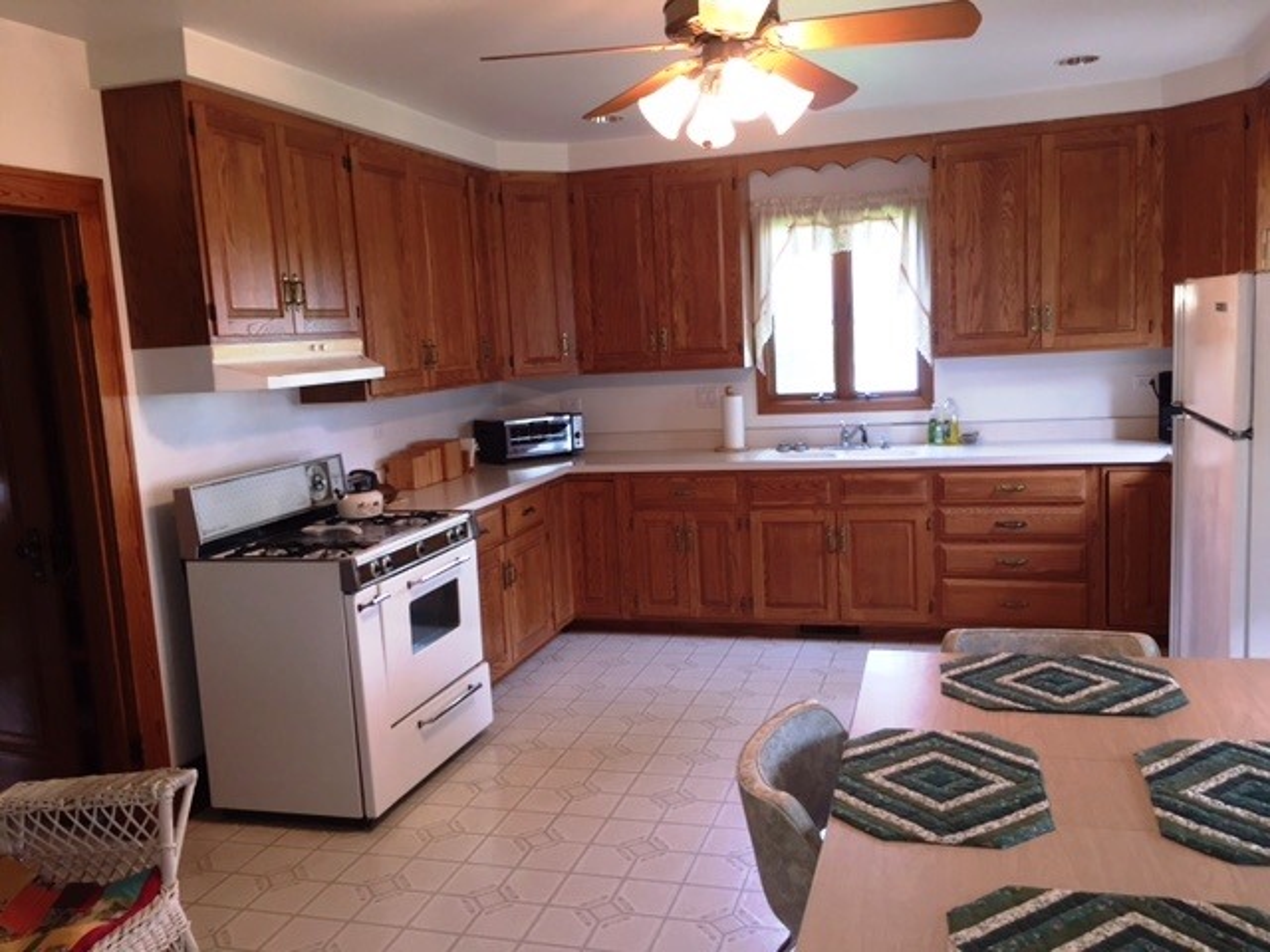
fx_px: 1064
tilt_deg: -7.4
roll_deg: +2.1
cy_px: 476
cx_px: 635
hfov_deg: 61.7
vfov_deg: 48.2
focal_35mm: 29
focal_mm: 4.15
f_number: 2.2
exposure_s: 1/30
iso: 80
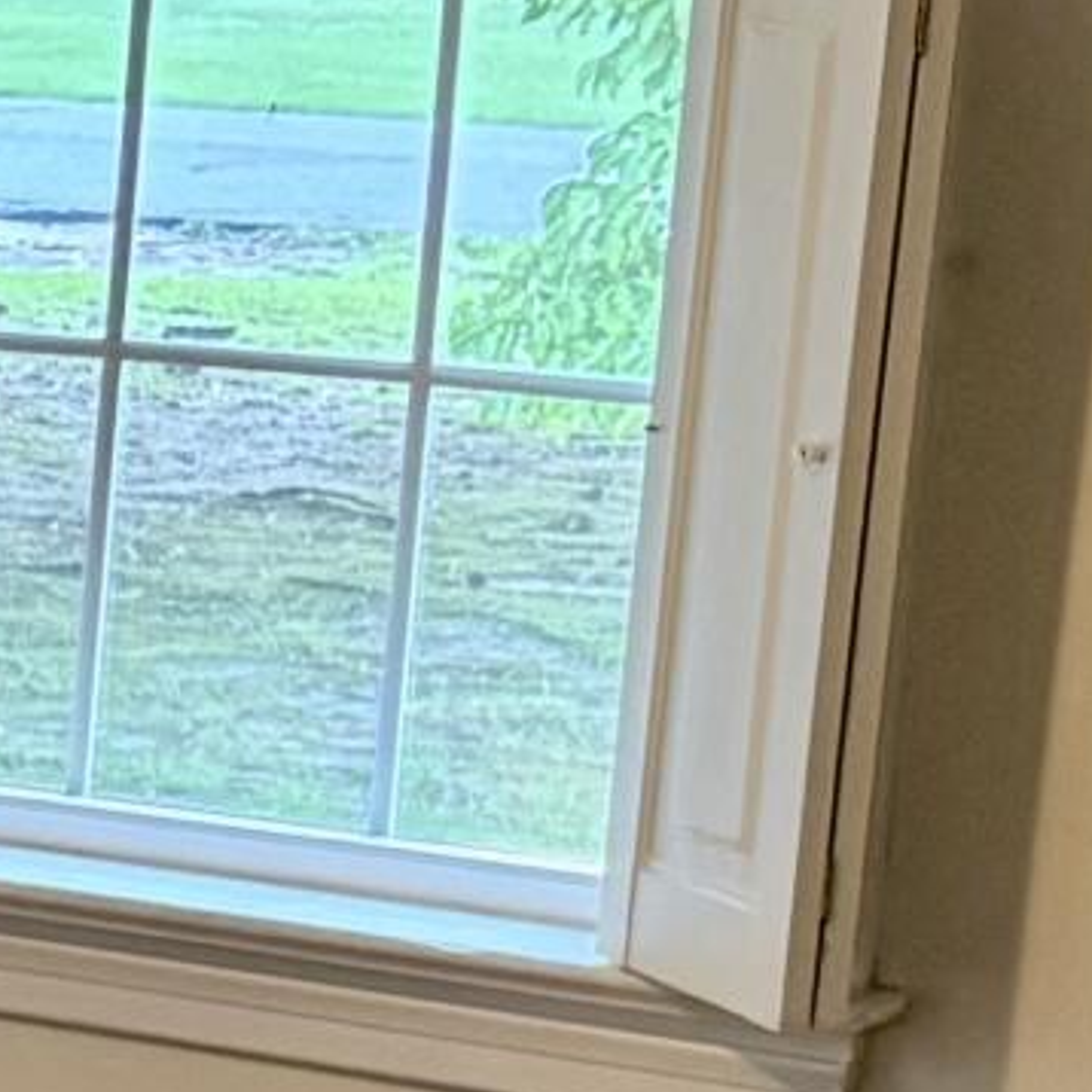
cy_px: 1418
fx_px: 6353
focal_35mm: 178
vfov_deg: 9.6
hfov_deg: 8.5
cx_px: -2004
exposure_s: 1/60
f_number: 1.78
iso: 320
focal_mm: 6.76
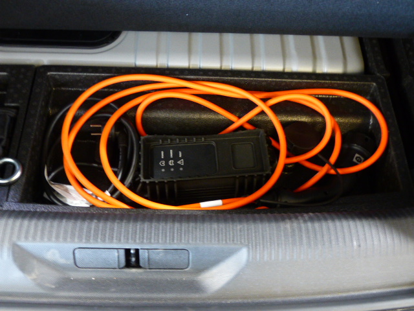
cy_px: 156
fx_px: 407
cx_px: 207
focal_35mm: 34
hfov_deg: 54.0
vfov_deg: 41.8
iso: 400
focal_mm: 6
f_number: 2.8
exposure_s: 1/4
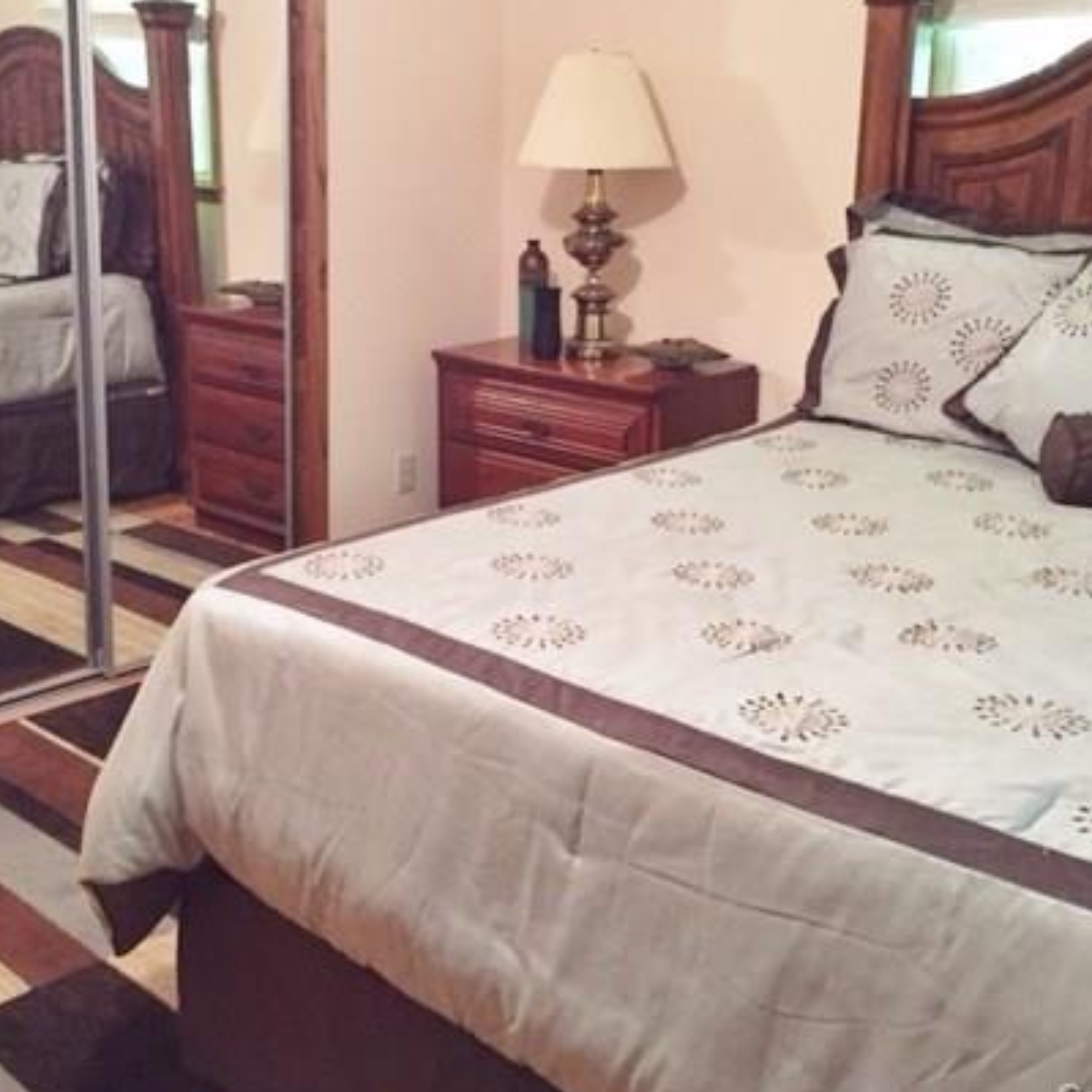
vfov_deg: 40.8
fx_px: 1463
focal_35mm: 41
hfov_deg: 40.9
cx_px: 497
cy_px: 470
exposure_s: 1/15
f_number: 2.2
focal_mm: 4.15
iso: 320
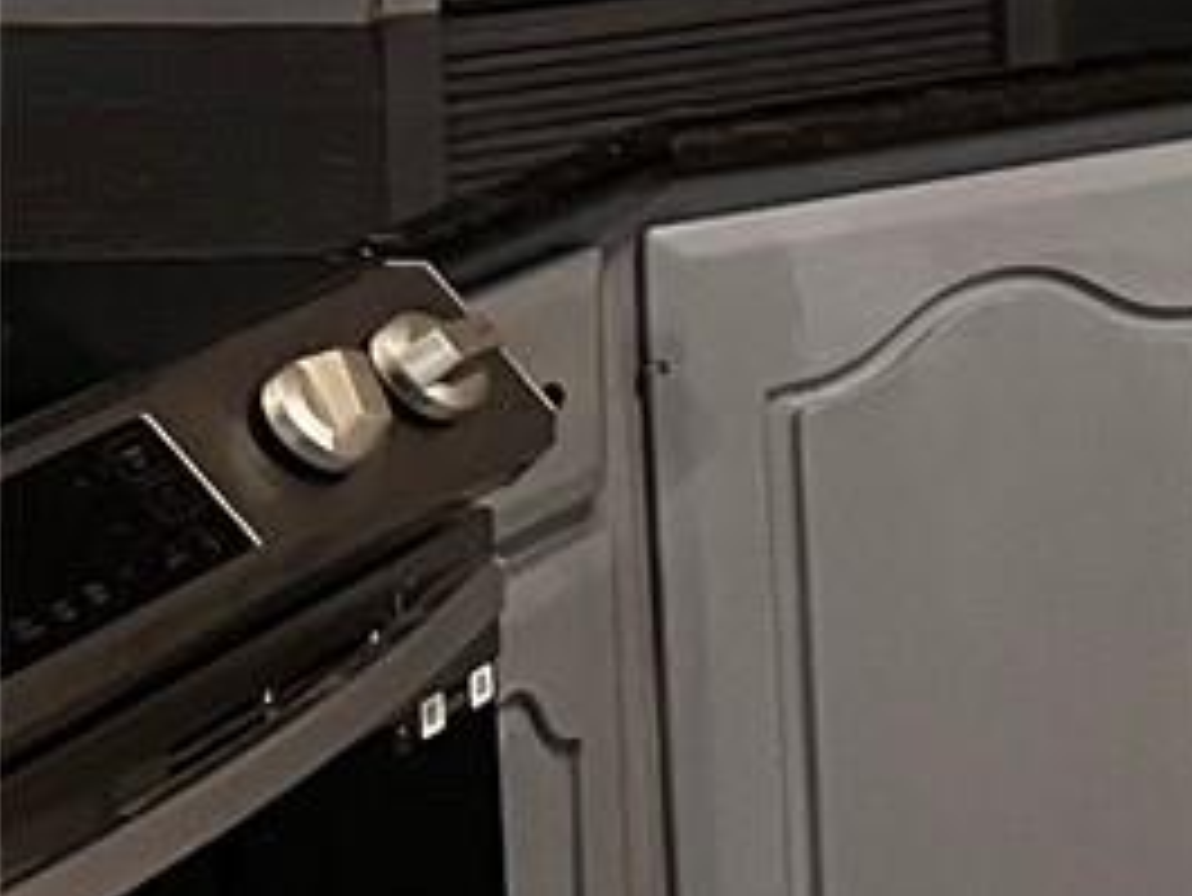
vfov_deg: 9.1
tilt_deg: -5.0
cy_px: -630
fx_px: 5409
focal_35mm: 157
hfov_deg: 9.7
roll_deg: -0.8
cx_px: 3594
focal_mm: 5.7
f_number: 1.5
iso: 160
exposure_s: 1/60
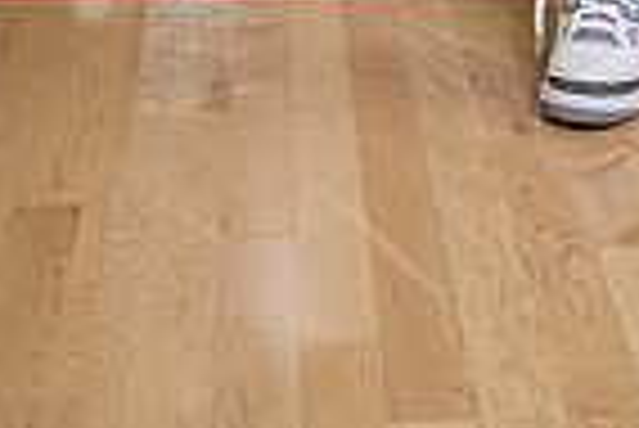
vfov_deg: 10.8
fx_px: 1972
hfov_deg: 18.4
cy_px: -545
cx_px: 274
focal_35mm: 111
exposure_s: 1/250
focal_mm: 35
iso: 250
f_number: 6.3
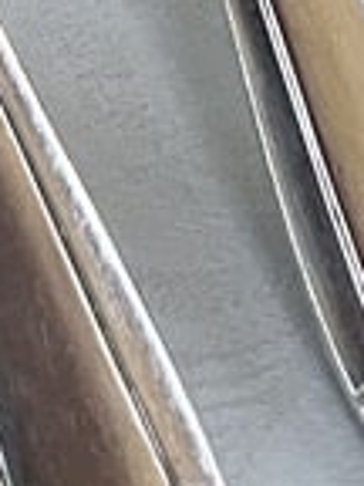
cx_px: 202
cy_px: -520
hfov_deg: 8.0
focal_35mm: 185
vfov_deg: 9.9
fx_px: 2594
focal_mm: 5.7
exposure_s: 1/50
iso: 200
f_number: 1.5
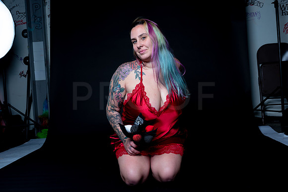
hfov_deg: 54.4
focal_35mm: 35
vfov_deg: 37.9
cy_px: 96
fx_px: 280
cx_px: 144
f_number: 10
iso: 100
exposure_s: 1/160
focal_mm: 35
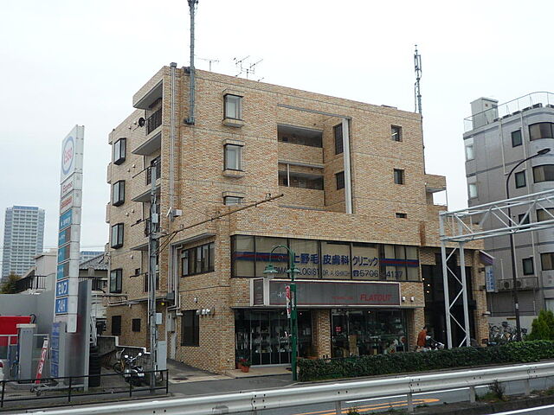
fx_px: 624
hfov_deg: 47.9
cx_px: 277
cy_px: 208
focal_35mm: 39
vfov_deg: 36.8
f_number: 3.5
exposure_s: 1/500
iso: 100
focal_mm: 4.4
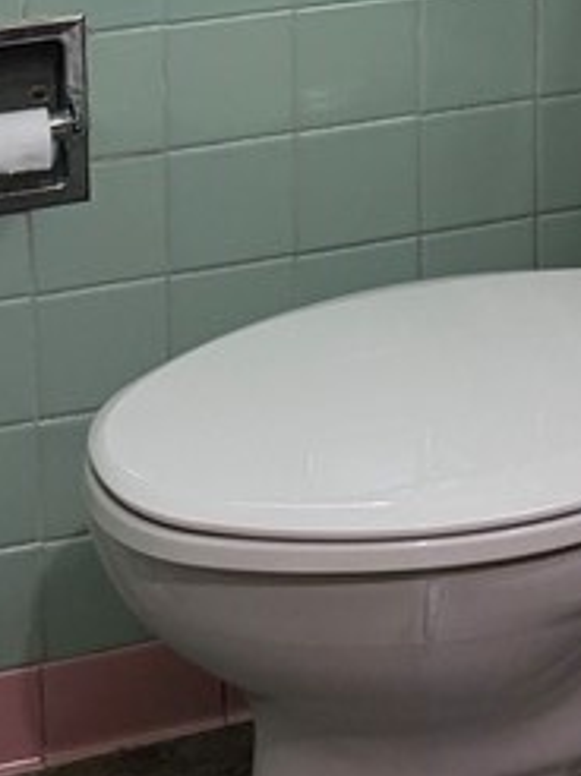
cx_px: 679
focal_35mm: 100
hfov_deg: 14.3
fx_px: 2242
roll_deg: -1.2
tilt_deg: -9.3
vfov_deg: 17.7
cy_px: -369
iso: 400
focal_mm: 6.76
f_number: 1.78
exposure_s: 1/120
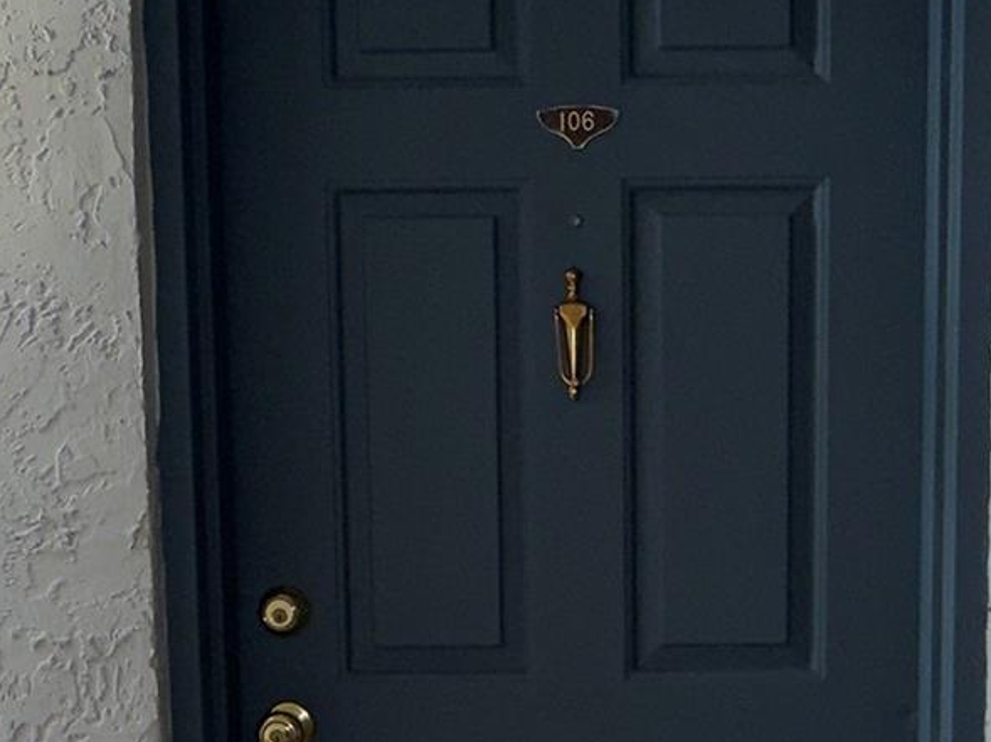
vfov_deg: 37.6
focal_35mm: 38
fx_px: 1087
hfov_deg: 48.2
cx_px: 658
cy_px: 425
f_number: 2.2
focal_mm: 2.22
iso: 50
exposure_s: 1/60
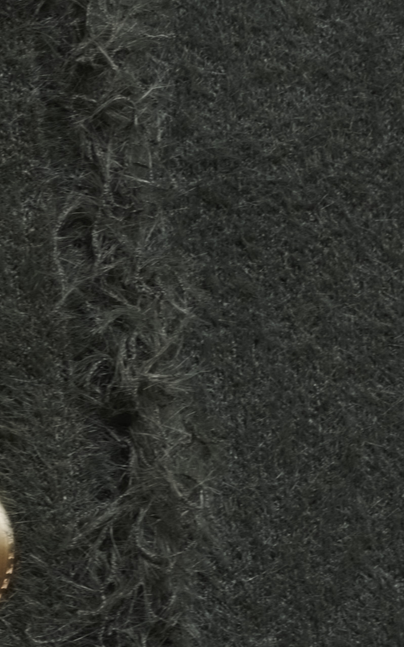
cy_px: 860
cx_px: -405
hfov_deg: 2.8
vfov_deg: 4.5
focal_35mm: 468
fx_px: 8250
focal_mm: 97
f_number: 8
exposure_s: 1/160
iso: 125
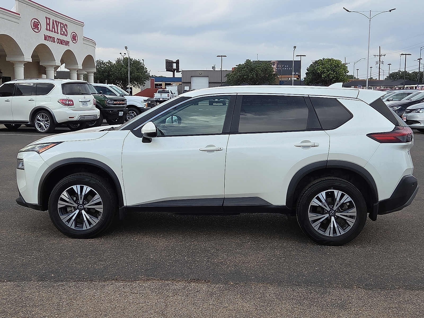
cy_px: 159
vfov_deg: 32.2
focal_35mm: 45
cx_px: 212
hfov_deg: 42.1
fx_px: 551
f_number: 1.8
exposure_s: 1/2500
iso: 76
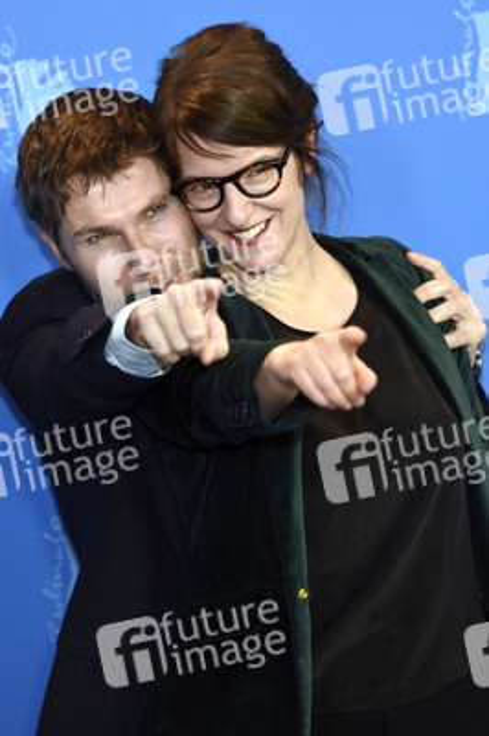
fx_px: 3827
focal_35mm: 188
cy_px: 368
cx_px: 244
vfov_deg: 11.0
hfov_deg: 7.3
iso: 640
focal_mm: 125
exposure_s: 1/250
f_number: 3.2
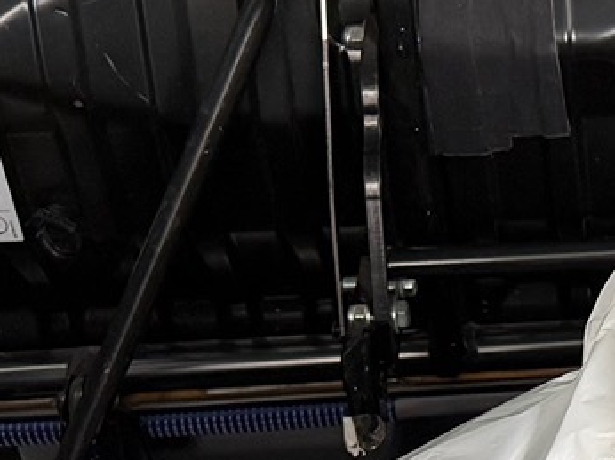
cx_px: 1077
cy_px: 224
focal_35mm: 140
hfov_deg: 12.9
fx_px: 2486
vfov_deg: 10.6
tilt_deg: -28.7
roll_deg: -0.2
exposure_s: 1/93
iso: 200
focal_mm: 6.76
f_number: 1.78
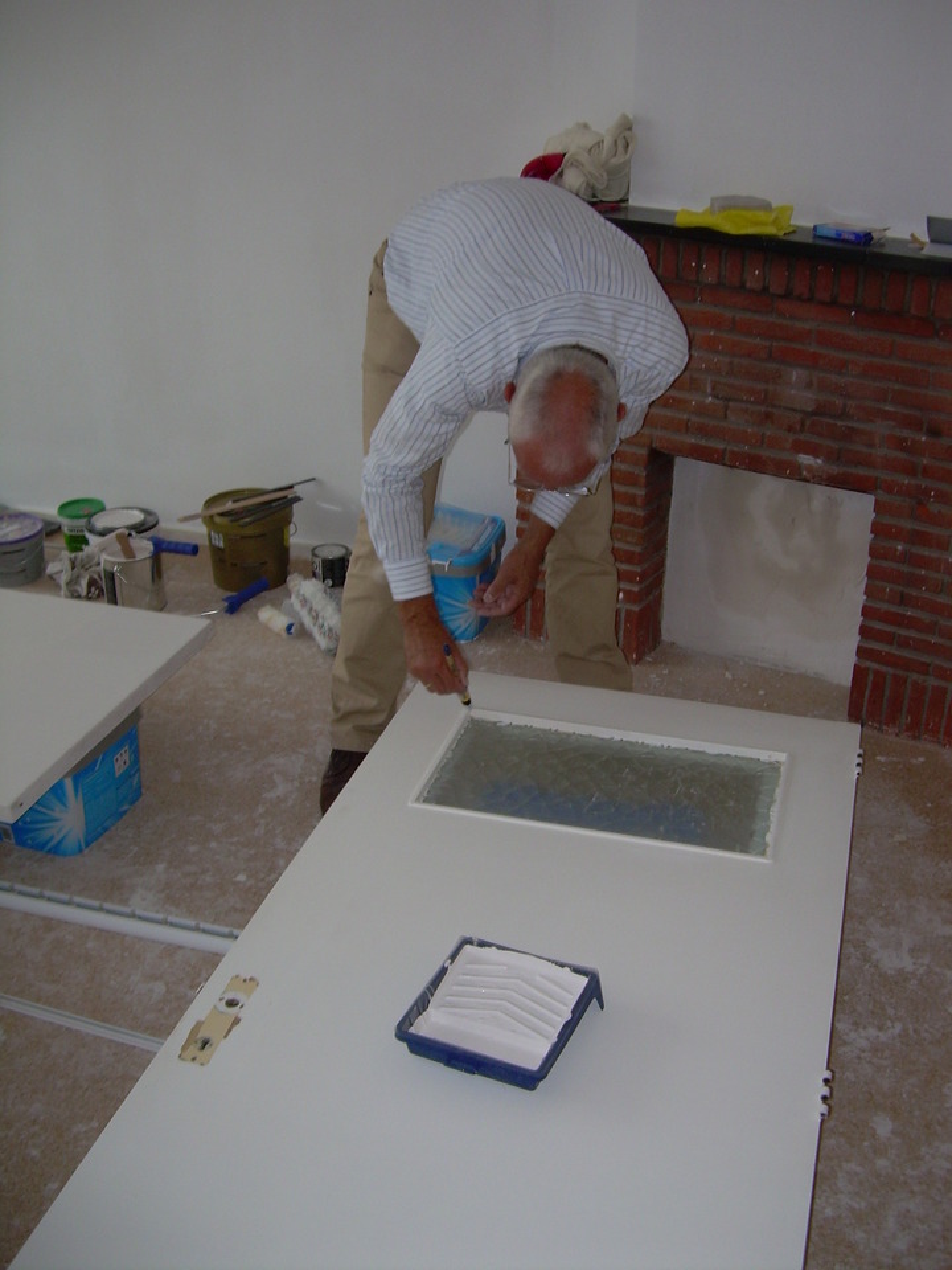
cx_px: 476
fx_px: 1393
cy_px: 635
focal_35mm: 38
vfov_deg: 49.0
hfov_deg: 37.7
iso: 50
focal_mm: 6.3
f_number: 2.8
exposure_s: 1/60
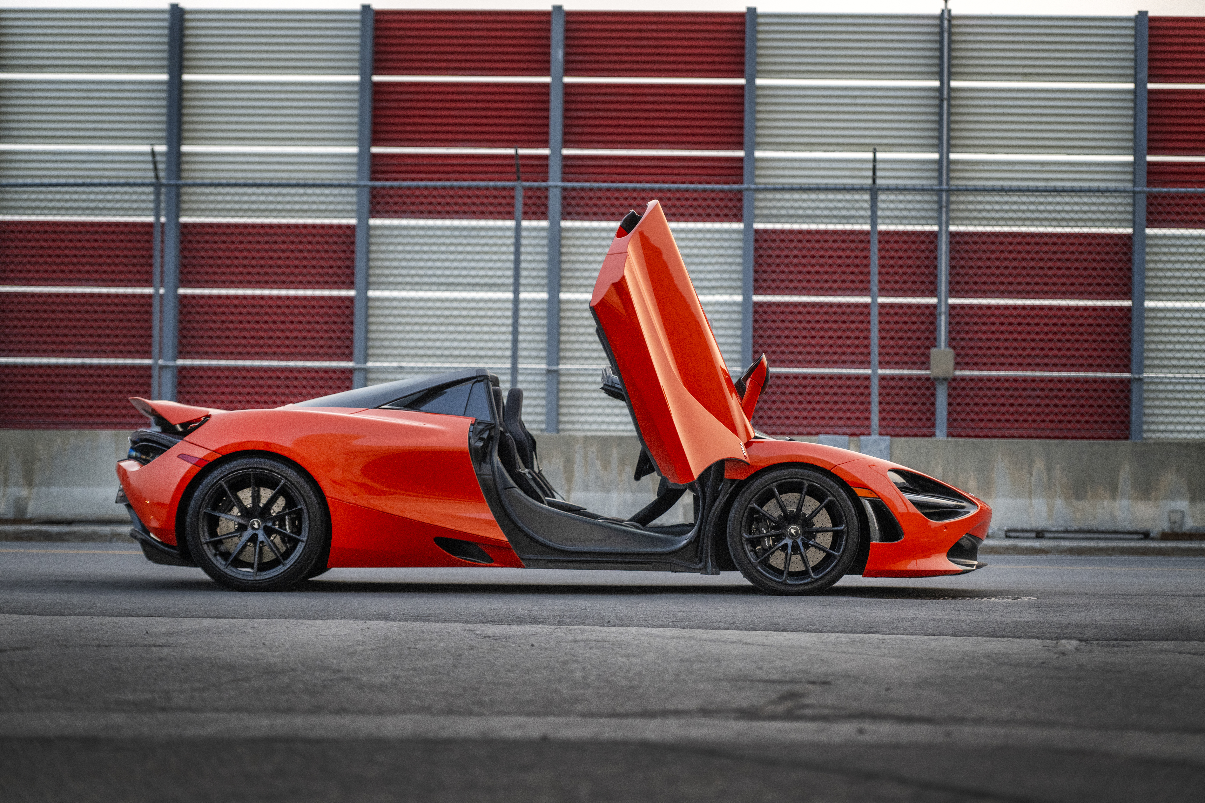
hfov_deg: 20.0
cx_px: 602
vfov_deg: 13.4
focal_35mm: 102
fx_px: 3414
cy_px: 402
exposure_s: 1/1250
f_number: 2.8
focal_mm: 102
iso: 800
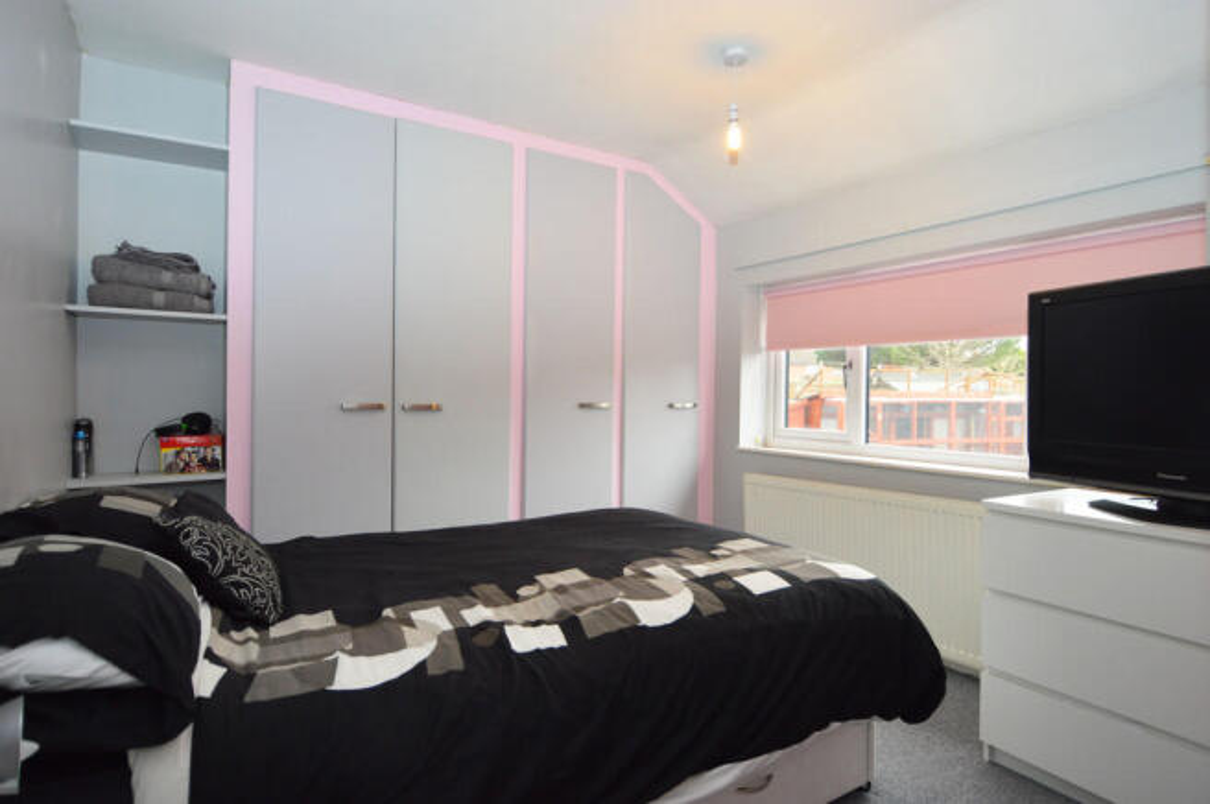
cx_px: 605
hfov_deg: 90.1
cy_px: 402
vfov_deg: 67.3
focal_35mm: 18
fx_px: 604
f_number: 4
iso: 400
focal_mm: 12
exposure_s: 1/60
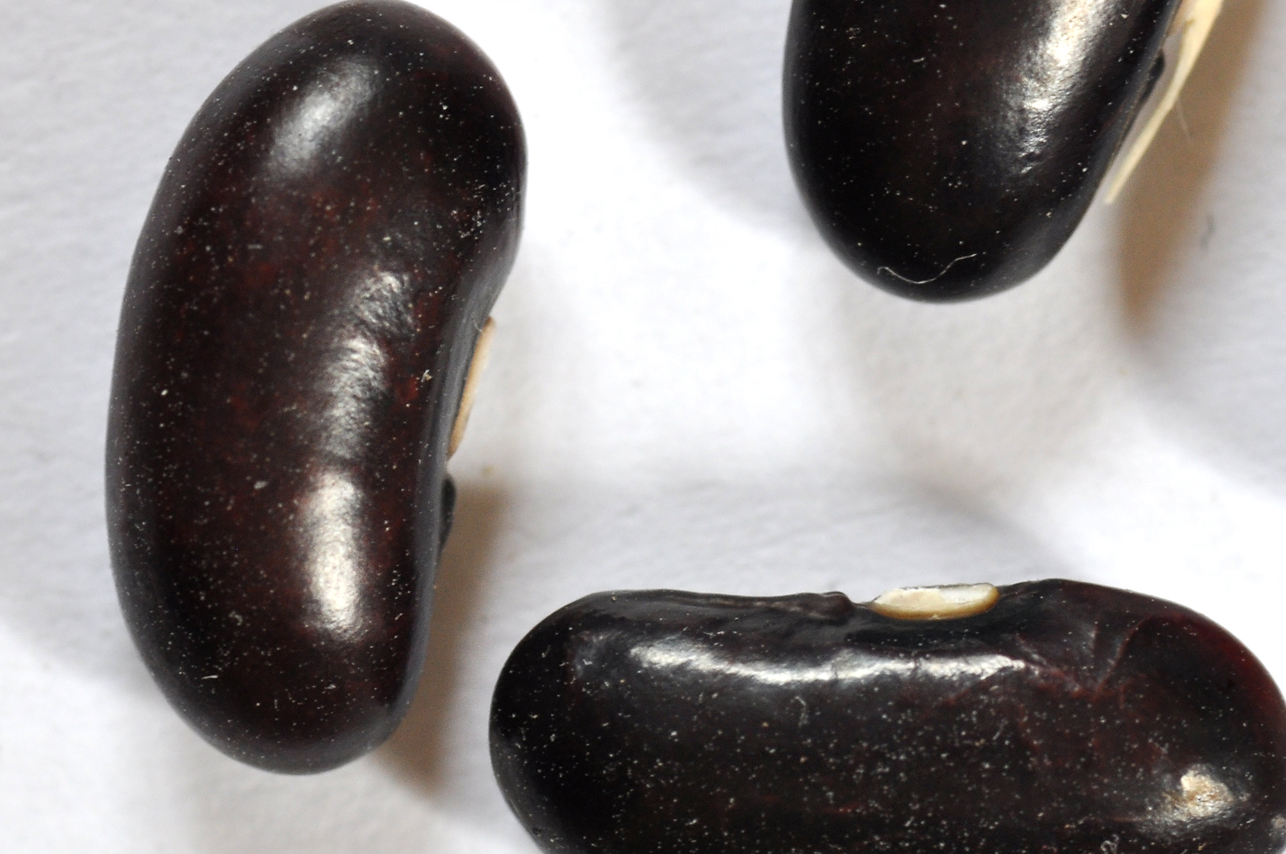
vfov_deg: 4.3
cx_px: 991
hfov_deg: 6.5
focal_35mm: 319
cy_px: 259
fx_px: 11382
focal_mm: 105
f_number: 14
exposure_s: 1/5
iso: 400
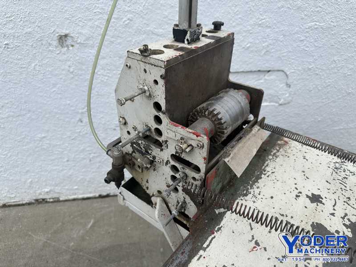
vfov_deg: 56.8
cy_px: 134
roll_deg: +0.7
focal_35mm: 24
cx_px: 178
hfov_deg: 71.6
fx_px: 247
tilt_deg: -32.0
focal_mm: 6.86
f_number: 1.78
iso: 80
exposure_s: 1/2410
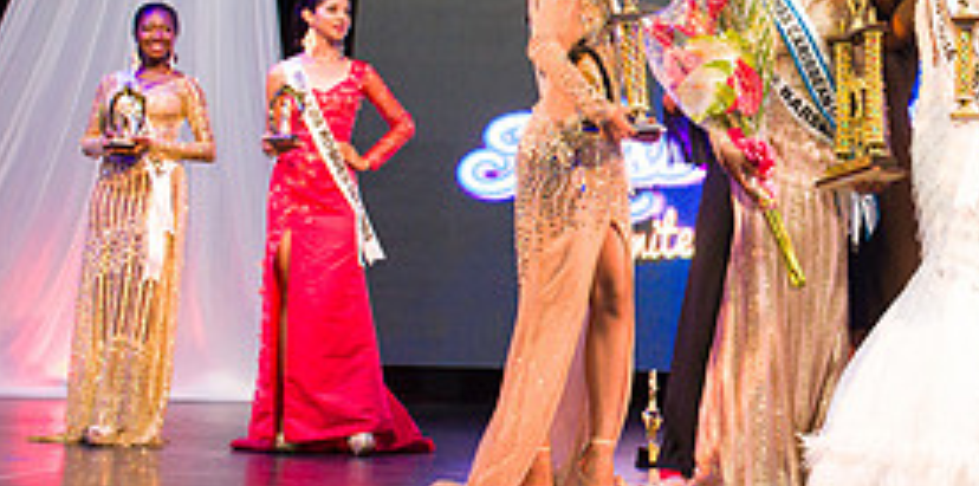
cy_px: 84
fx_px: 1415
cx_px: 873
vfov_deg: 19.3
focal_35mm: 56
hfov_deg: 36.0
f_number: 5
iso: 4000
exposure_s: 1/160
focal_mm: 24
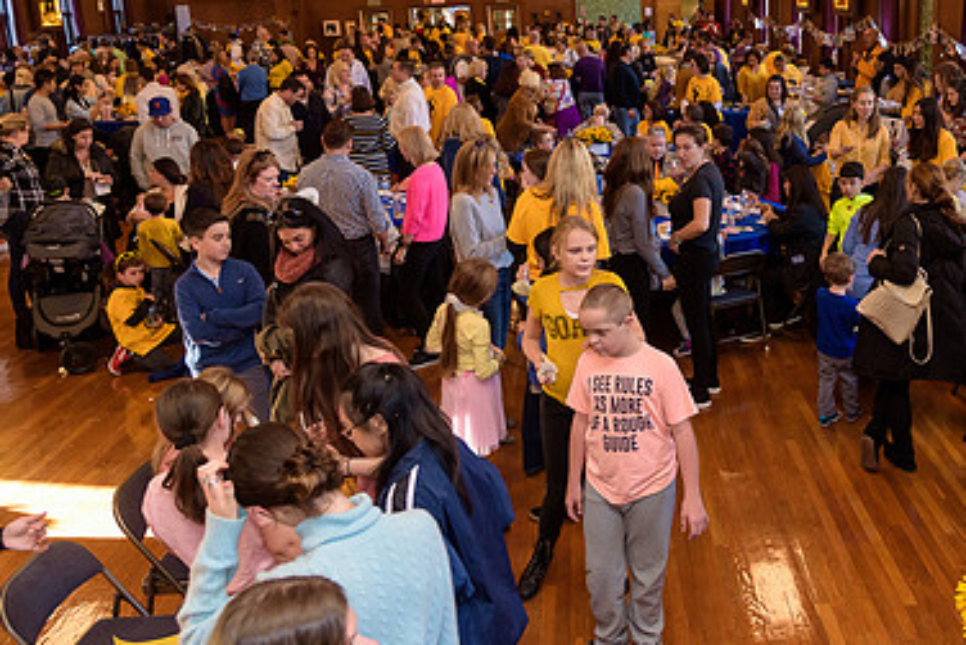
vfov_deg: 35.6
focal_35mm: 37
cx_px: 655
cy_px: 220
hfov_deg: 50.8
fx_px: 993
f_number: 4
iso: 1250
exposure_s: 1/125
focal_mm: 24
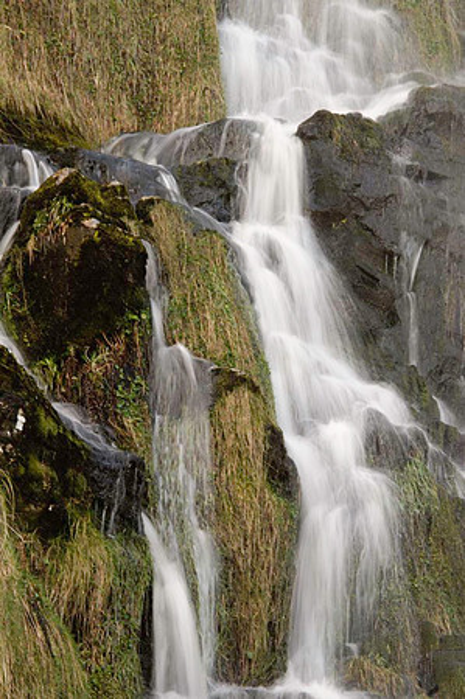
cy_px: 350
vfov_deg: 10.2
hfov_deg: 6.8
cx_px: 232
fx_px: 3932
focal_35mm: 202
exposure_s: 1/5
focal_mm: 135
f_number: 18
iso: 200
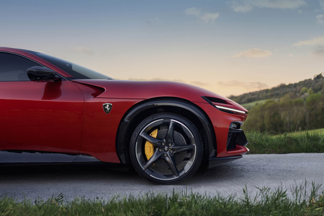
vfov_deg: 32.6
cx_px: 171
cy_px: 96
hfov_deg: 47.4
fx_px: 369
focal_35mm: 41
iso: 160
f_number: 1.4
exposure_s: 1/160
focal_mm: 35
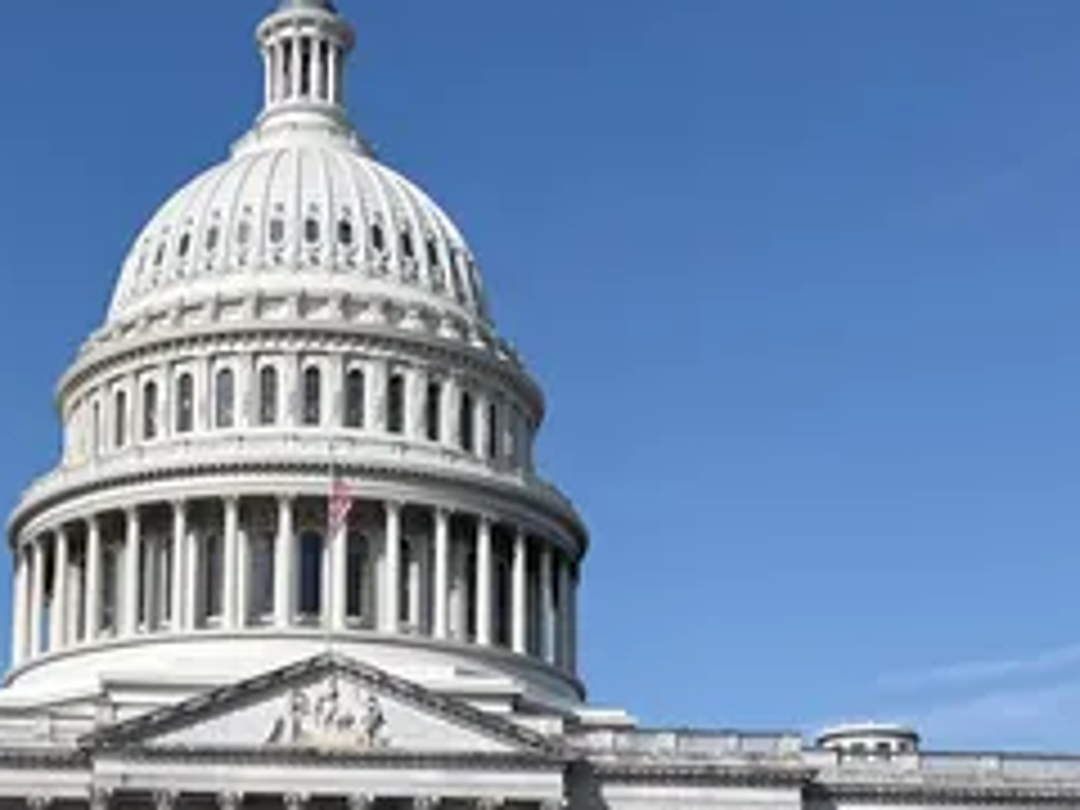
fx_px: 2028
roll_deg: -0.4
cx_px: 288
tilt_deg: +9.7
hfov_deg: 29.4
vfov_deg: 22.0
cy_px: 752
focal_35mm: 65
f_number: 1.78
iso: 80
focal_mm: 6.76
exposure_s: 1/9091
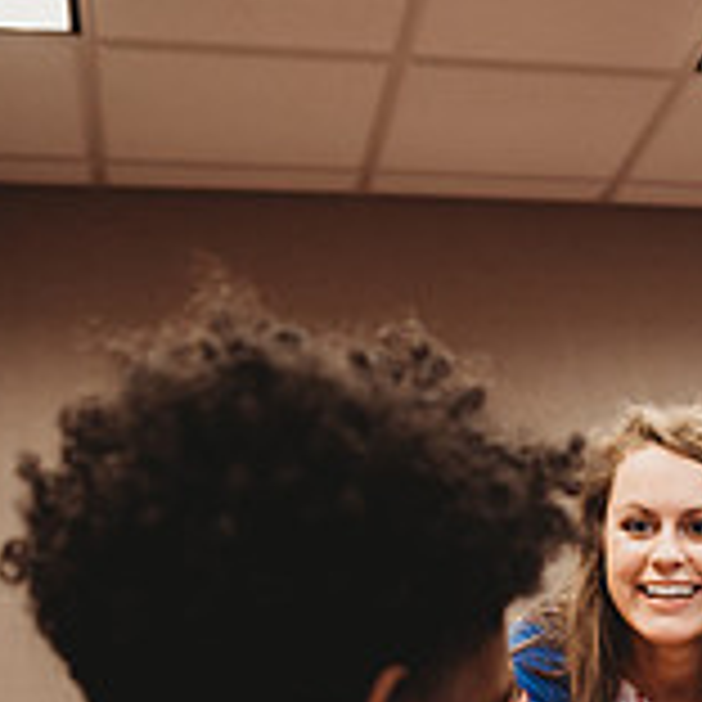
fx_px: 1744
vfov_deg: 21.5
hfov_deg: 21.8
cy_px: 794
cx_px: 734
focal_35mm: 76
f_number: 2
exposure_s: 1/250
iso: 500
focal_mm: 24
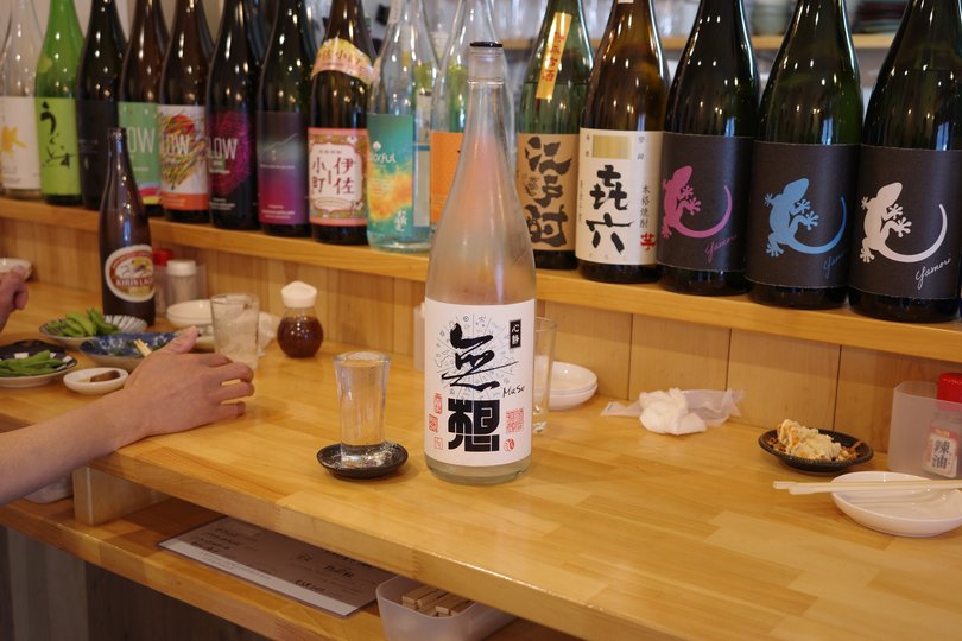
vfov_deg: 33.4
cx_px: 481
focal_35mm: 40
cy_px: 320
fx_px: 1069
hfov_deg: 48.5
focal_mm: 26
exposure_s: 1/40
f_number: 2.8
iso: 400
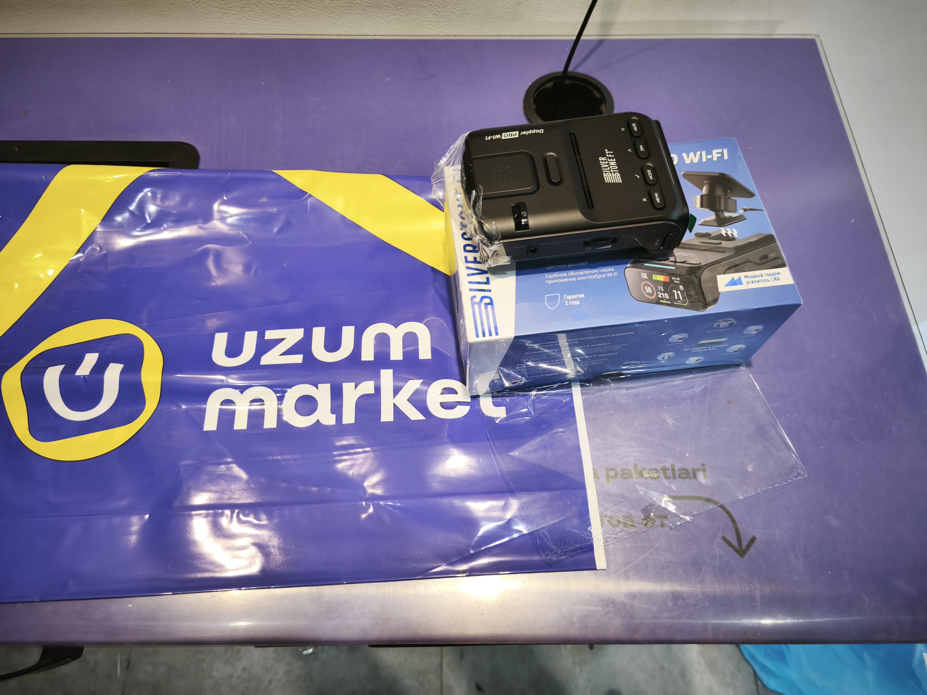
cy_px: 348
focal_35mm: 23
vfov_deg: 58.9
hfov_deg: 73.9
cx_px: 464
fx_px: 616
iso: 80
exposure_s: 1/111
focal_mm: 5.35
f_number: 1.7
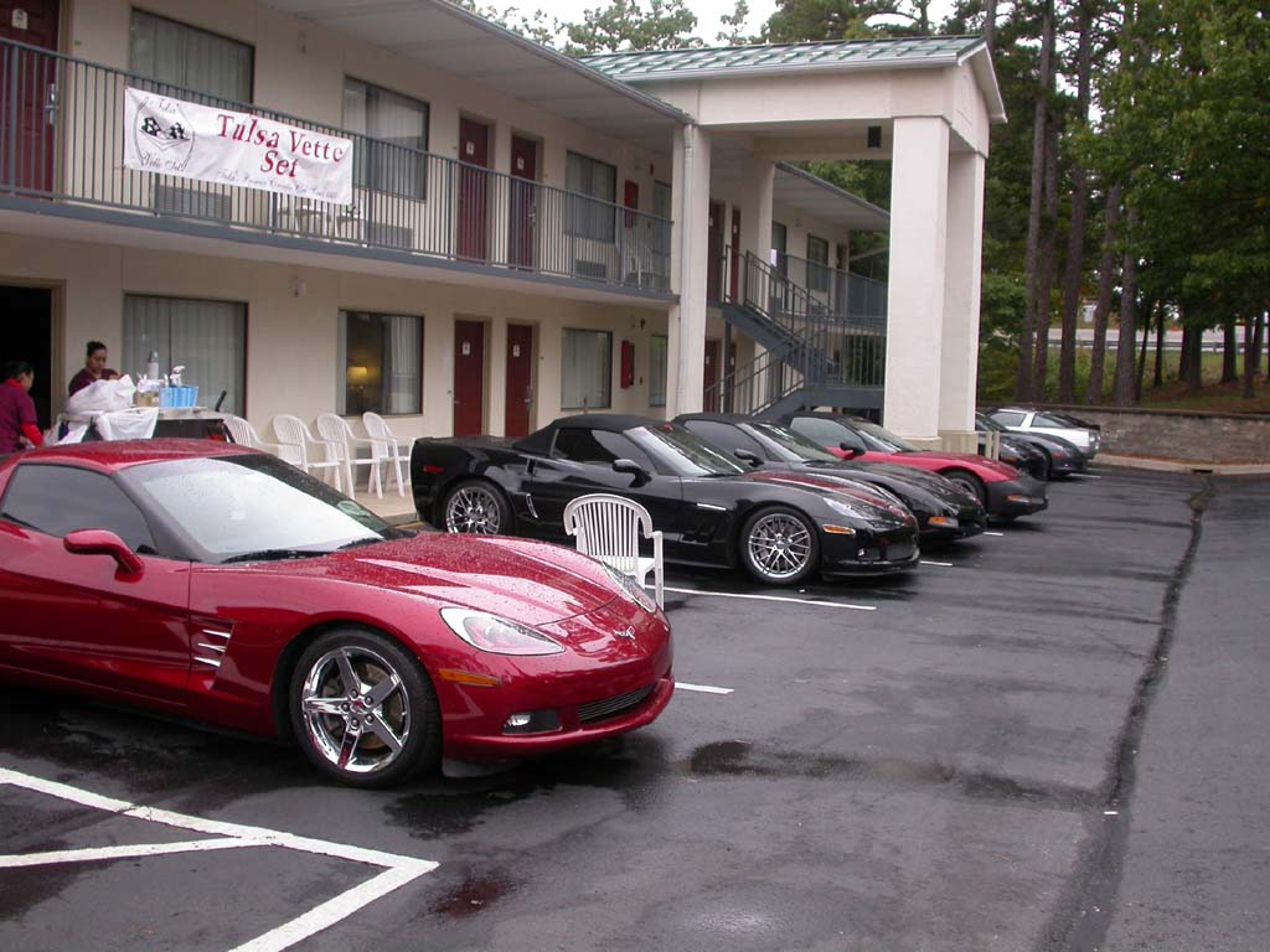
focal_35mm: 38
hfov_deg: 49.0
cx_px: 635
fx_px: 1394
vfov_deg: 37.7
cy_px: 476
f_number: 4.2
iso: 100
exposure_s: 1/136
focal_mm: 7.85
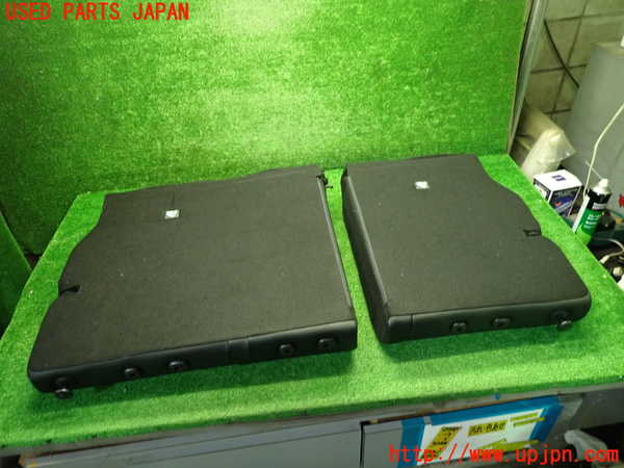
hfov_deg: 69.4
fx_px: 451
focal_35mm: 25
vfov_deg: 54.9
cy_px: 234
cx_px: 312
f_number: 2
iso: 400
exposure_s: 1/30
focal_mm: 4.5
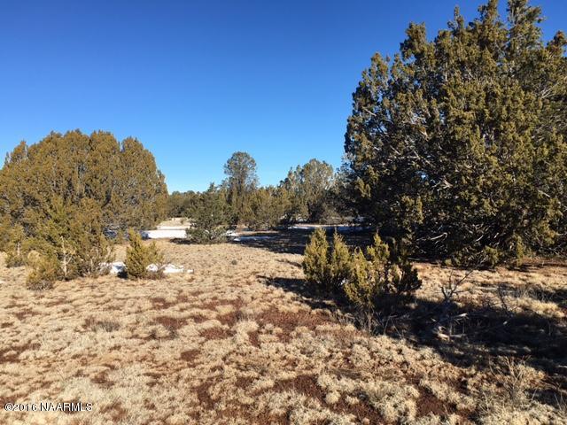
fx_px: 475
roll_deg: +0.2
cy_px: 212
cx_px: 284
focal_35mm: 29
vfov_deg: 48.2
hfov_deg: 61.7
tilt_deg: +1.0
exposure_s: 1/1350
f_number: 2.2
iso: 25
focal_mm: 4.15
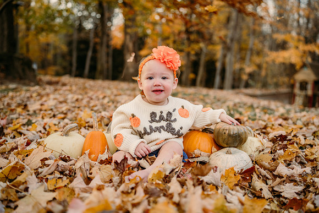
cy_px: 106
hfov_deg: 53.1
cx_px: 160
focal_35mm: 36
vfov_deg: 36.9
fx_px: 319
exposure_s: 1/500
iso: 320
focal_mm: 36
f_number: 2.2
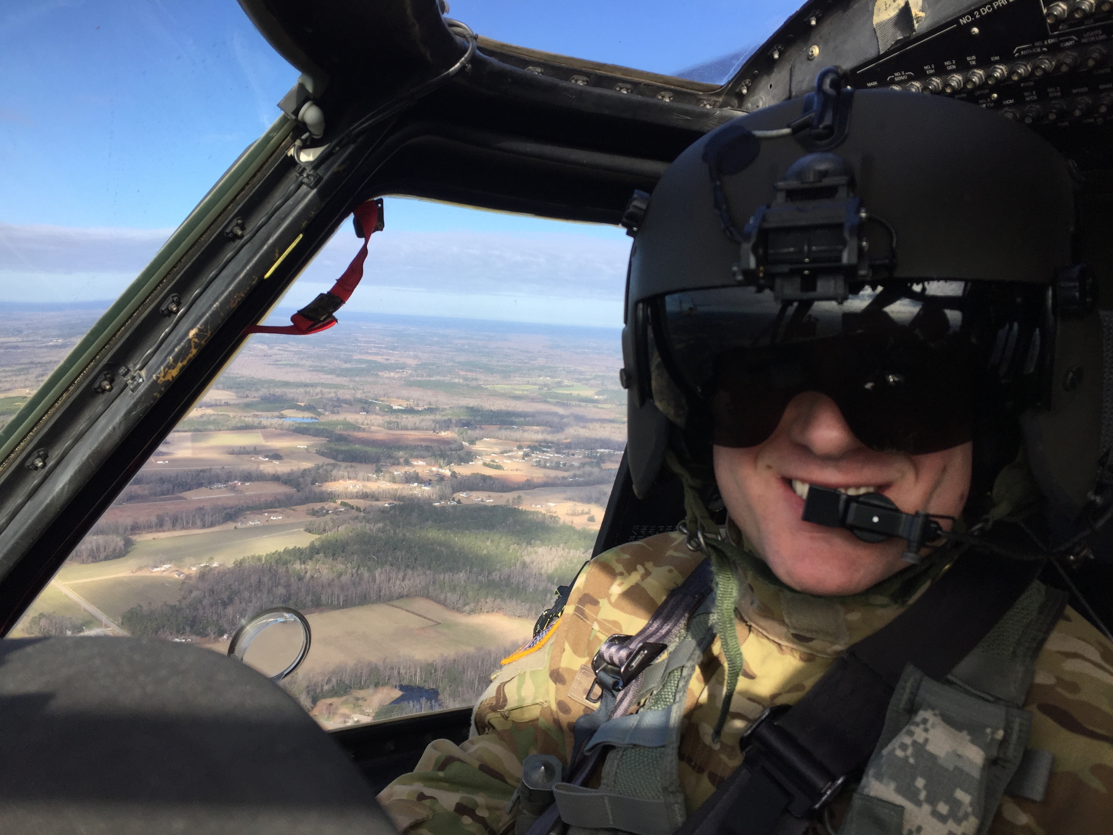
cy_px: 418
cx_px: 556
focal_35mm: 29
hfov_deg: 61.7
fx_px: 932
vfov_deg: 48.2
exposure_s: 1/1199
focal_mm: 4.15
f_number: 2.2
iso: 32
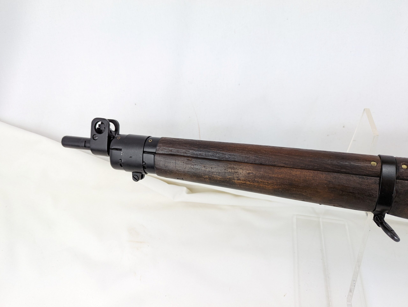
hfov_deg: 71.5
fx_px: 283
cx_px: 204
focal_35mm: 24
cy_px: 154
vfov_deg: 56.9
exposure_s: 1/277
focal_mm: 6.81
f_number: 1.85
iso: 172
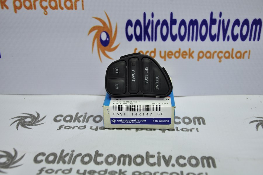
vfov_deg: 26.4
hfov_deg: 38.9
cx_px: 132
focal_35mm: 51
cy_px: 88
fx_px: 372
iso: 200
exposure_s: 1/40
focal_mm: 34
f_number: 4.2
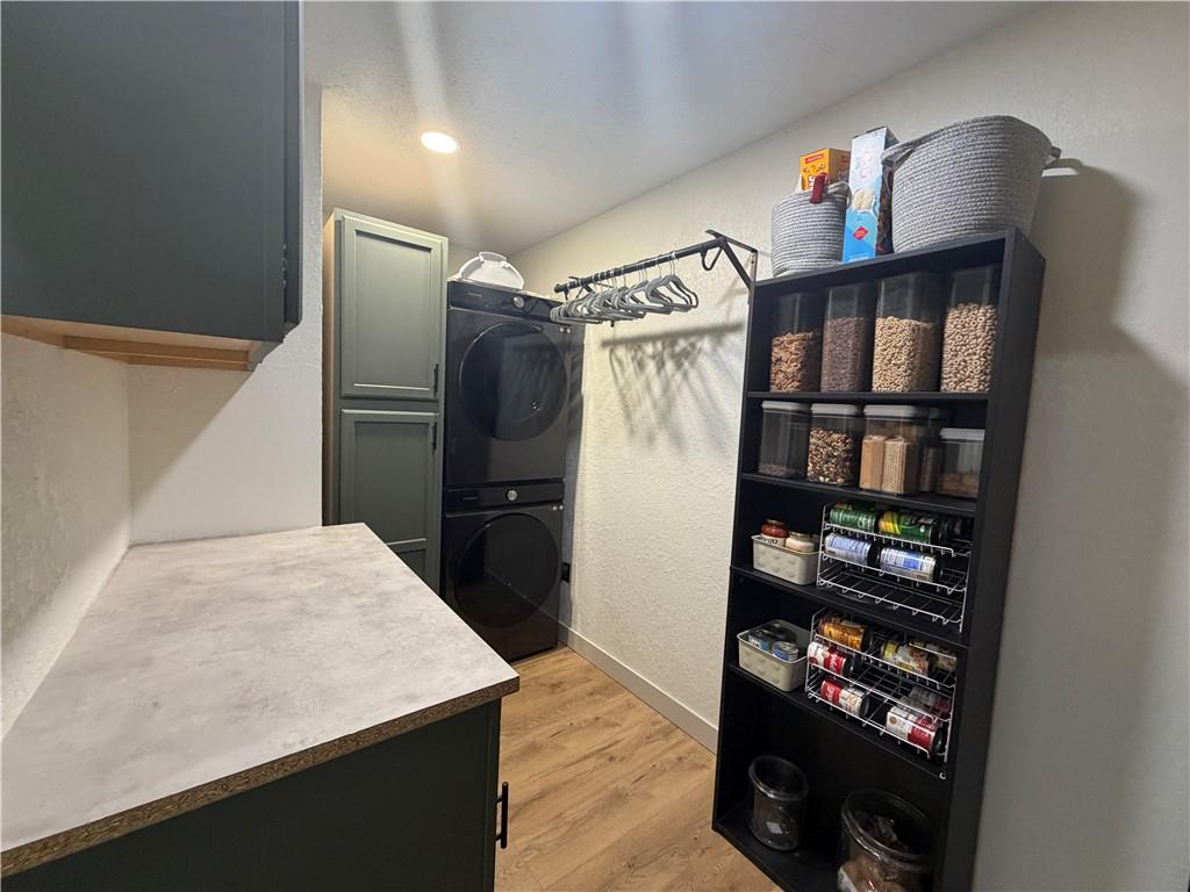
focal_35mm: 14
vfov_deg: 85.7
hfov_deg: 102.1
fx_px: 481
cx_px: 595
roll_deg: -2.1
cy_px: 446
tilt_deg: -4.4
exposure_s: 1/60
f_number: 2.2
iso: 320
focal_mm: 2.22
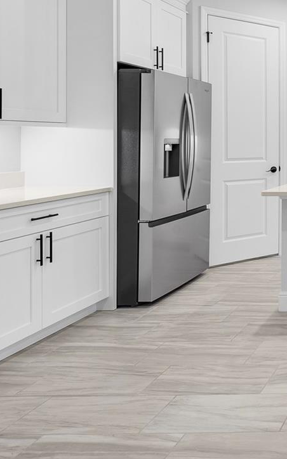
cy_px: 134
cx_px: 443
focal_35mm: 36
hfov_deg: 25.4
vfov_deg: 52.4
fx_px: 451
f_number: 9
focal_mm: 16
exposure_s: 1/4
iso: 100
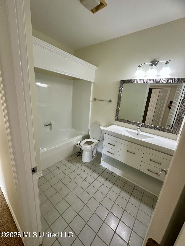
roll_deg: -5.8
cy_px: 123
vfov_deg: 102.1
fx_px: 100
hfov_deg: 85.7
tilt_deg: -15.6
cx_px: 92
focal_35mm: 14
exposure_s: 1/120
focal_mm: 2.22
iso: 200
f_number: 2.2
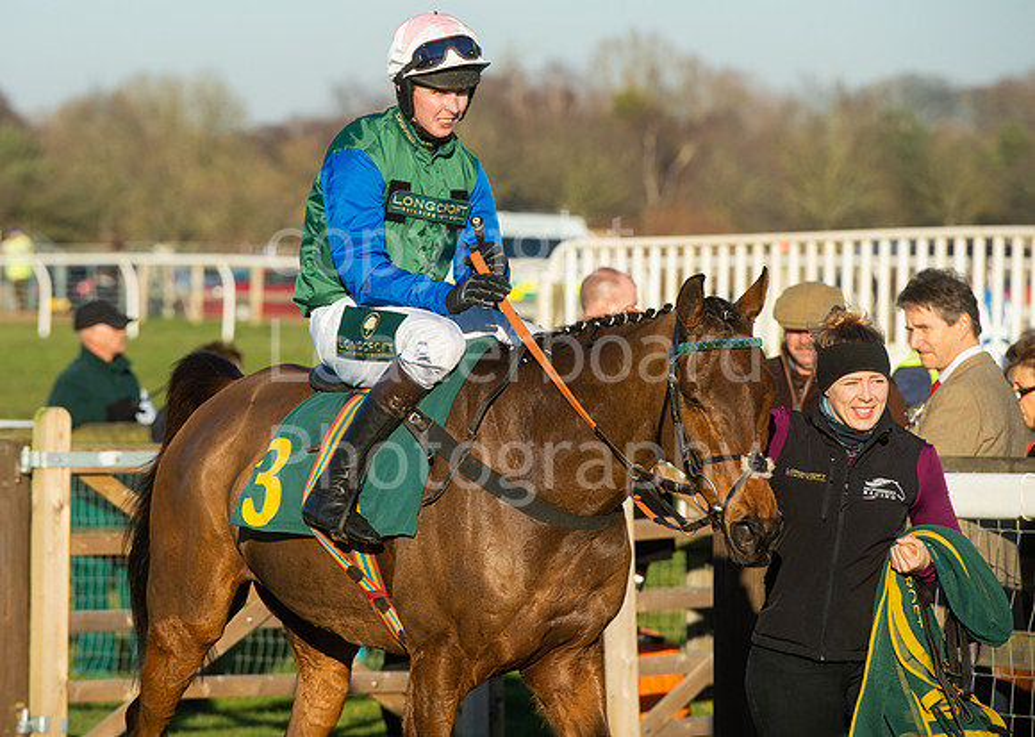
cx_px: 444
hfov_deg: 9.1
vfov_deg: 6.5
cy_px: 316
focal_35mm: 222
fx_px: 6506
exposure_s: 1/1600
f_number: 6.3
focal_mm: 185
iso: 500
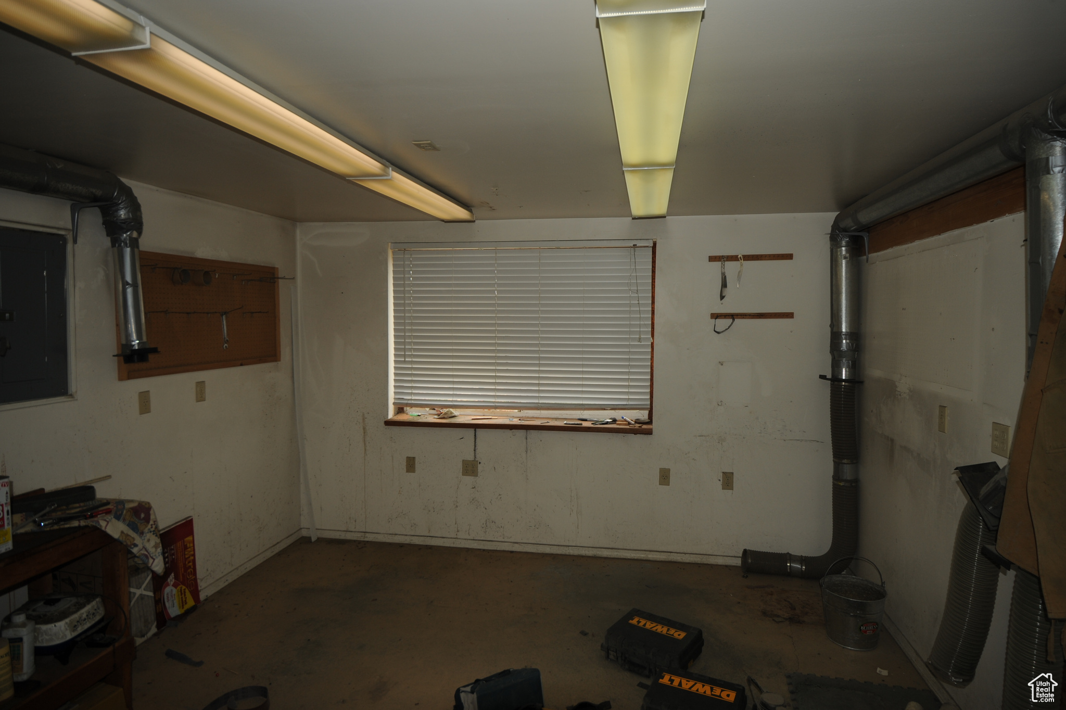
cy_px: 355
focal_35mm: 20
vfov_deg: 61.9
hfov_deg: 84.0
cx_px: 533
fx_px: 592
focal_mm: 20
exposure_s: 1/125
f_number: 5.6
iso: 280
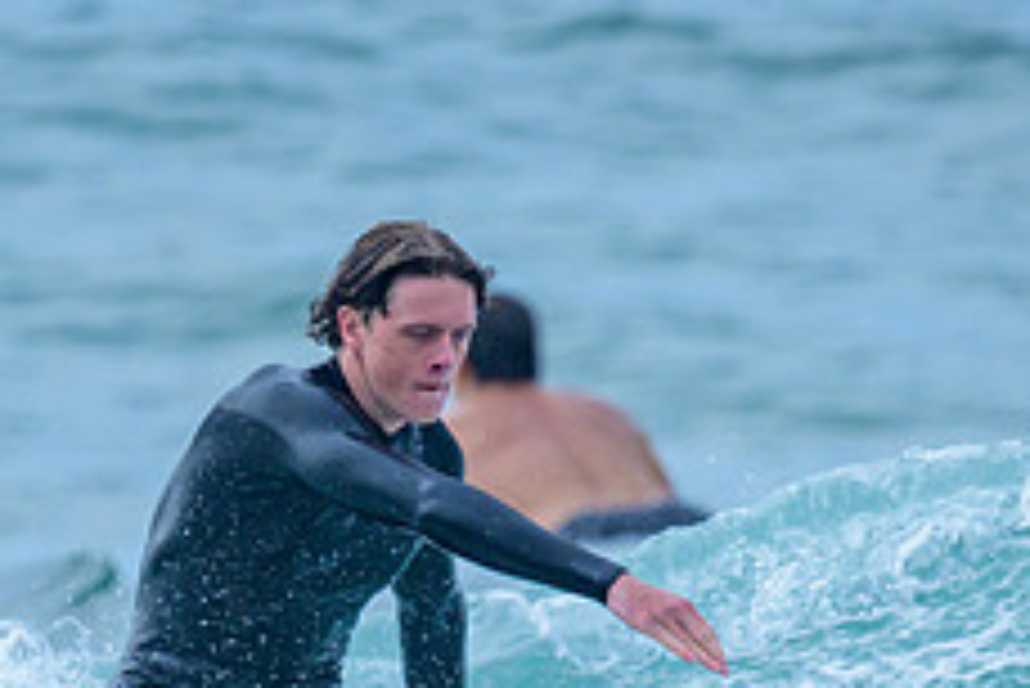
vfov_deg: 0.5
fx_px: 77697
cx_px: 115
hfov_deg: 0.8
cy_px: 581
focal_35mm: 2714
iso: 360
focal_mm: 800
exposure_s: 1/3200
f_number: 6.3
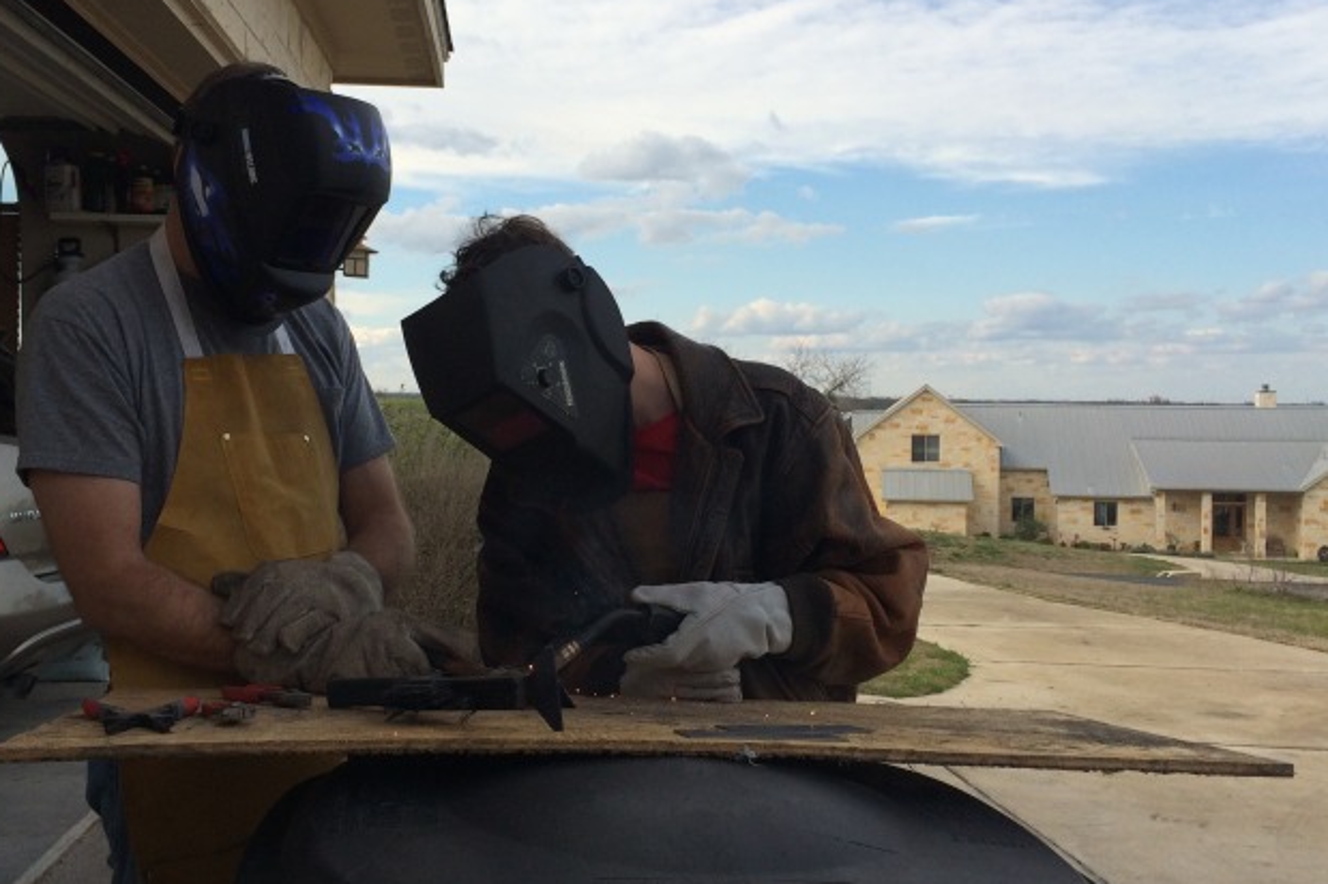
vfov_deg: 34.2
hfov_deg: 49.5
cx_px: 590
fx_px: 1438
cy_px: 448
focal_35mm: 39
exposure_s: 1/1368
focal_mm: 4.15
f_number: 2.2
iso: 32
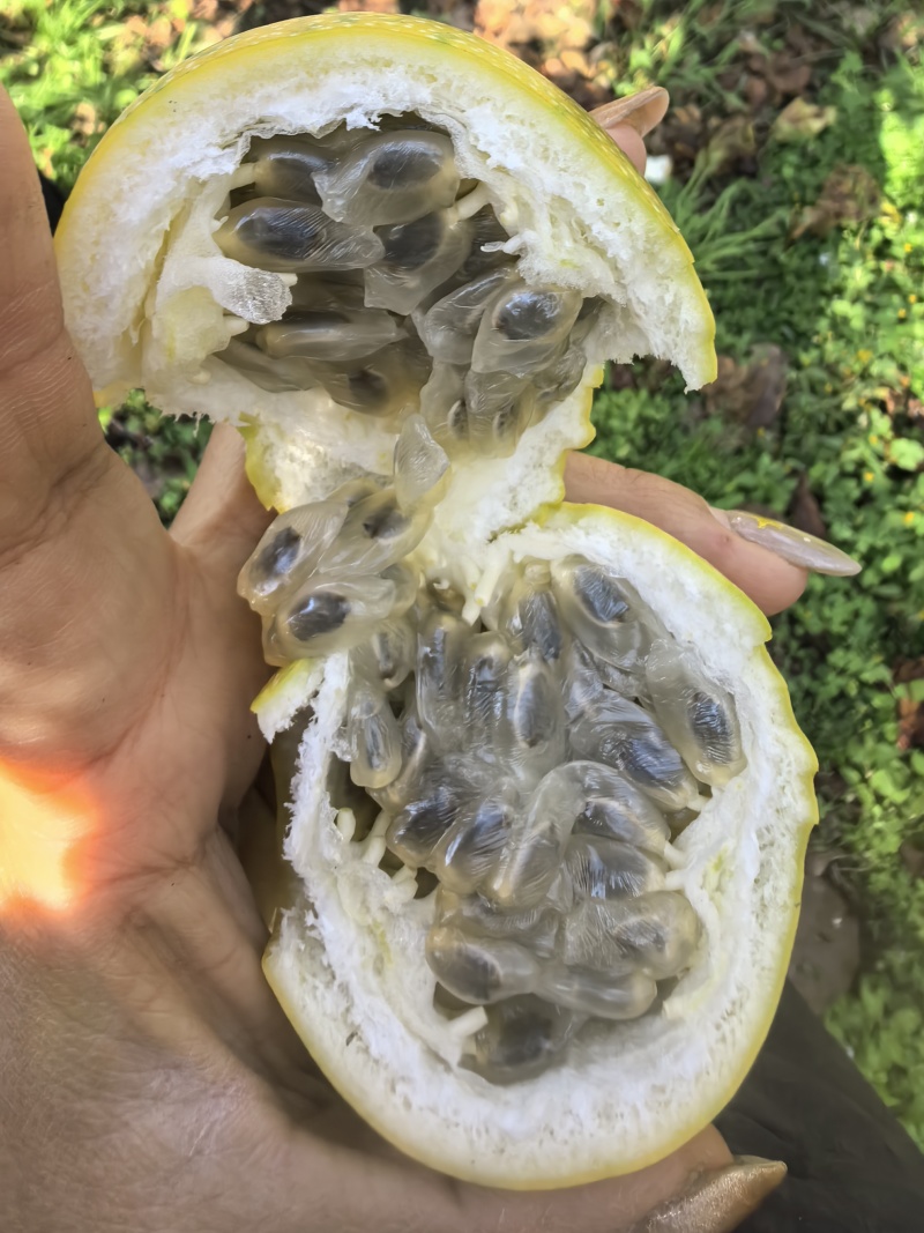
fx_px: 961
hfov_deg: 51.3
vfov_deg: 65.3
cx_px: 462
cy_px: 616
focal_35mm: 27
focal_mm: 1.95
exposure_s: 1/100
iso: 64
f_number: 2.2
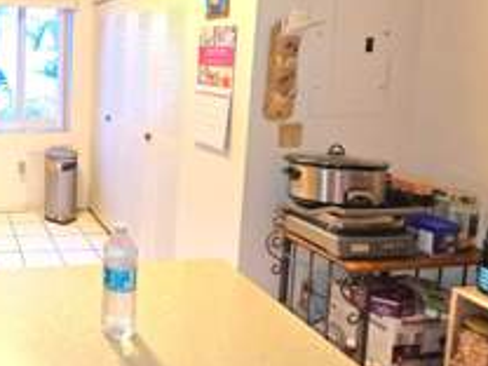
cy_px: 99
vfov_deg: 45.4
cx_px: 7
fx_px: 423
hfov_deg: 49.6
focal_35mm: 30
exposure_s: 1/60.2
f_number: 1.9
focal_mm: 2.2
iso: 160
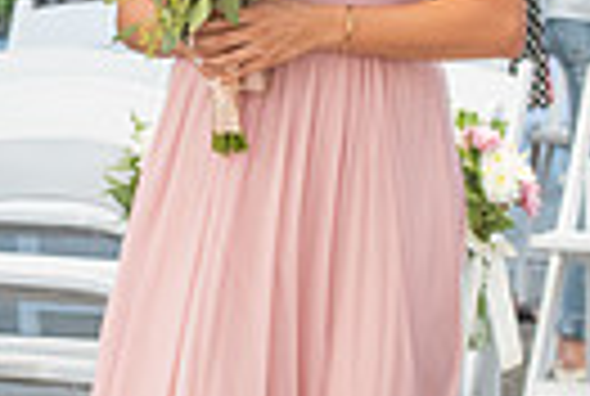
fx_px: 7885
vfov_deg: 2.9
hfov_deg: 4.3
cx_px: 104
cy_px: 151
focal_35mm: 480
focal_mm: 102
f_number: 5.6
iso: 640
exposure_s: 1/125
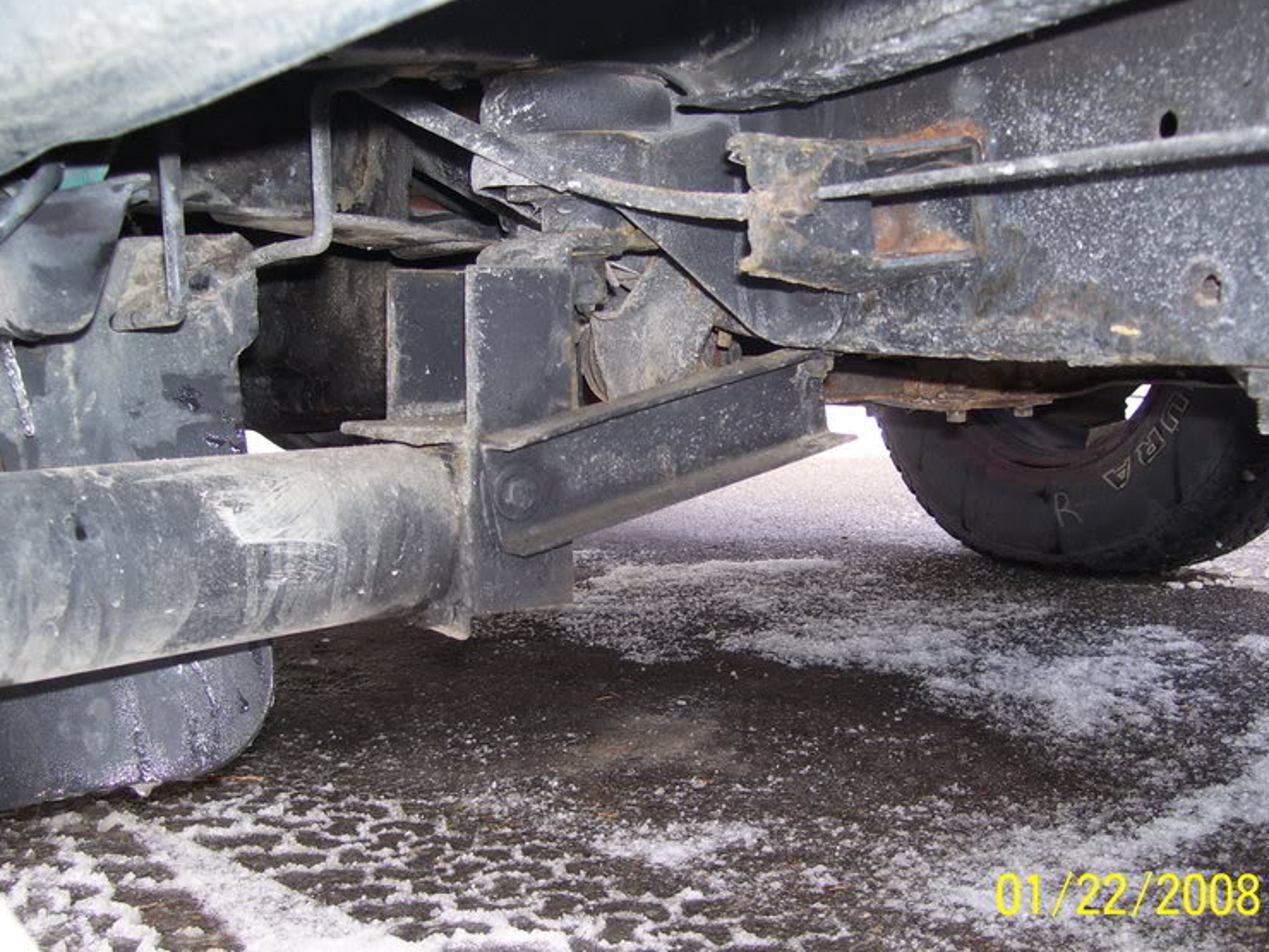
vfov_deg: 35.9
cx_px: 645
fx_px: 1466
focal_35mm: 40
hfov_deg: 46.8
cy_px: 506
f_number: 2.7
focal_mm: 6
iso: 80
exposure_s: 1/60
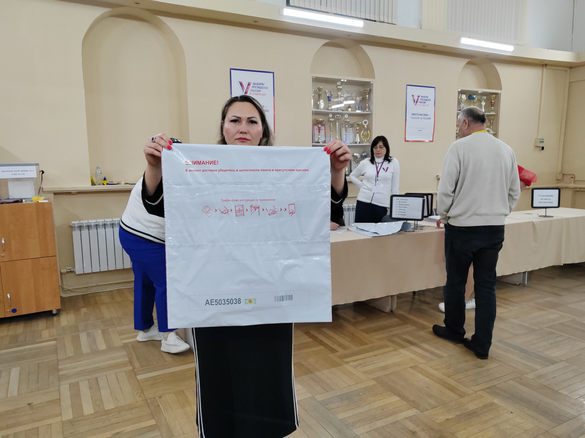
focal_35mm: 27
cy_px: 219
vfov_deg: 51.4
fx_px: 456
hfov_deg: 65.3
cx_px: 292
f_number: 1.9
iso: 897
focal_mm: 5.52
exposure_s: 1/100
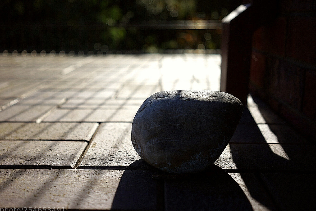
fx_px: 369
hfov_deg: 46.2
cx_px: 131
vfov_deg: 31.9
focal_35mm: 42
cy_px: 102
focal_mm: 35
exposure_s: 1/2000
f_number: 2.8
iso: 100
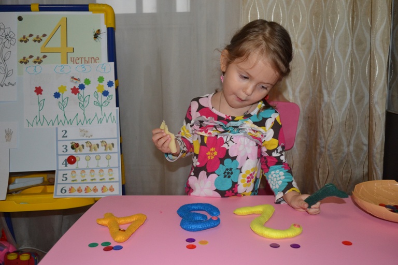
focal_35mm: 33
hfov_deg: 57.2
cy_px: 132
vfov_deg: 40.0
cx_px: 199
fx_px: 365
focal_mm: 22
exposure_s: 1/60
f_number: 3.8
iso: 1400
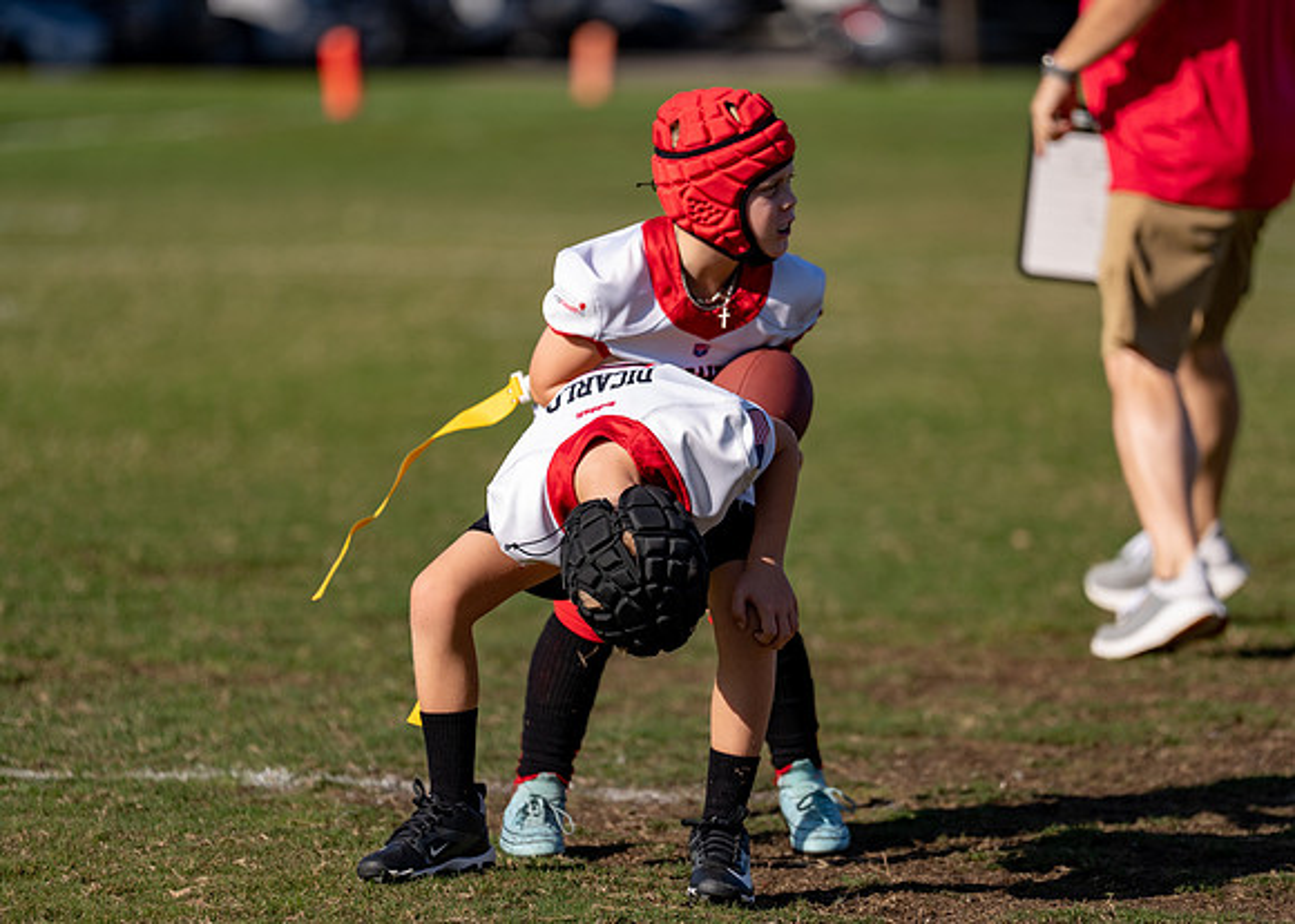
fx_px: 8660
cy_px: 524
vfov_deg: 6.1
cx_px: 686
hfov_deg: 8.6
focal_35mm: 236
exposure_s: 1/2000
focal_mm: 194
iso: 100
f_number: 2.8
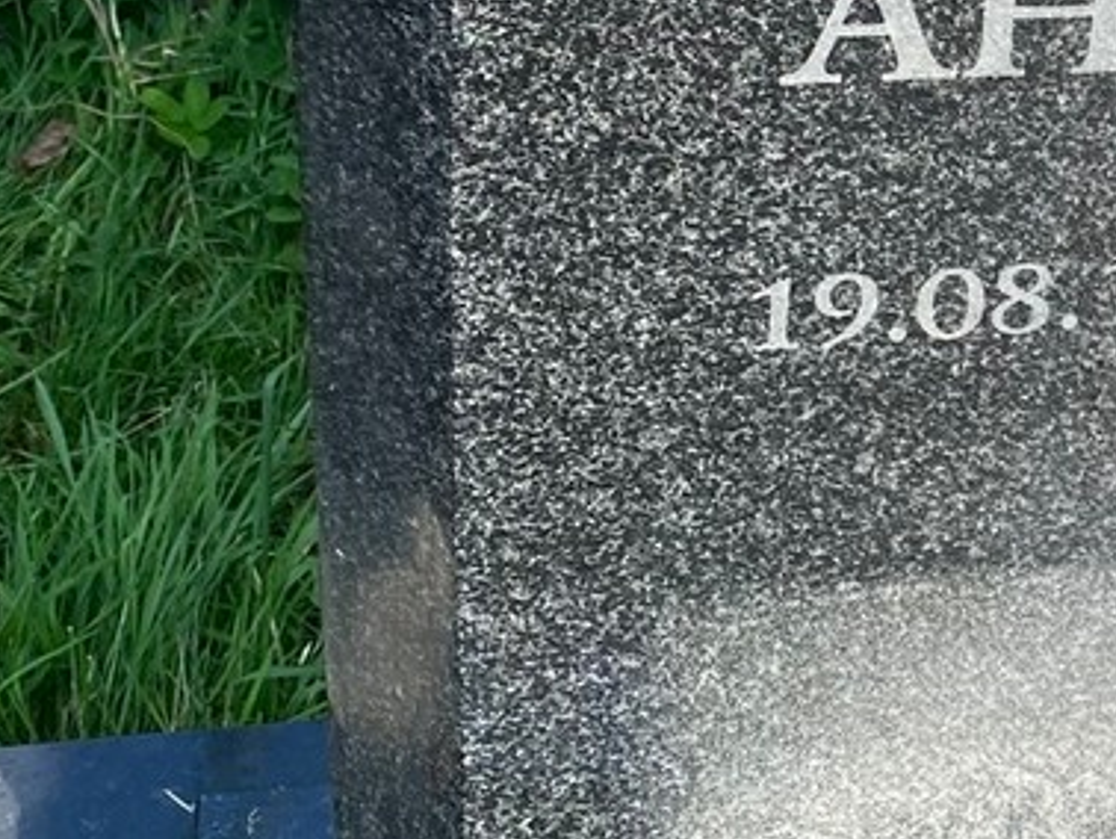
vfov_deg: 14.7
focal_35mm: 99
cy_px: 3
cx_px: 1544
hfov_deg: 18.2
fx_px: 3194
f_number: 1.8
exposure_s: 1/1034
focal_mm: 4.25
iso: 32
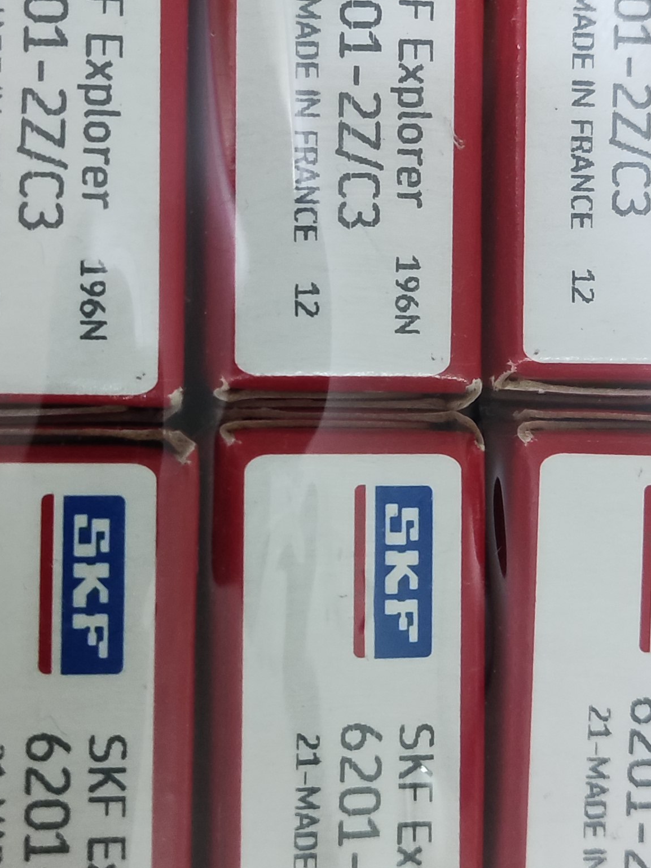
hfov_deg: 22.6
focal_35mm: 65
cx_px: 283
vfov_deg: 29.7
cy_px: 341
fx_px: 1629
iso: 978
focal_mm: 4.71
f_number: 1.79
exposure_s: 1/50
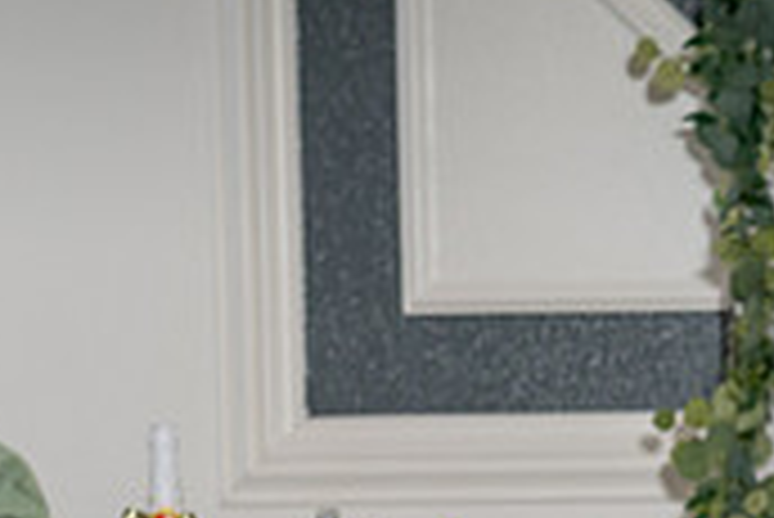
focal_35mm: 261
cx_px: 1098
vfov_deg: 5.2
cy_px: 807
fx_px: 5616
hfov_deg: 7.8
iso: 200
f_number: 6.3
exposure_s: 1/200
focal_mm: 70
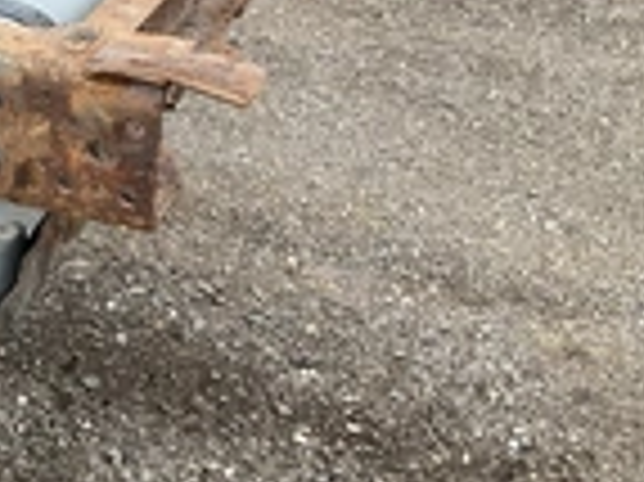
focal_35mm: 81
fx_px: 1506
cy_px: 140
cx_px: -113
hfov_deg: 22.4
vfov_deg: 18.1
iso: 20
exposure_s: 1/165
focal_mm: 3
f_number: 1.8
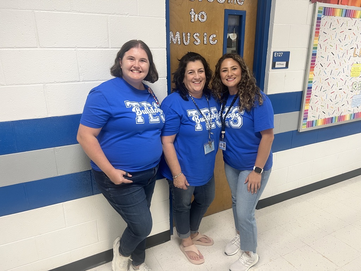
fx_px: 271
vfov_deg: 53.1
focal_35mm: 26
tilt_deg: -18.2
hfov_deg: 67.3
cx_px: 180
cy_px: 136
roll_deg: +0.1
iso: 100
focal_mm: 5.7
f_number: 1.5
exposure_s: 1/60
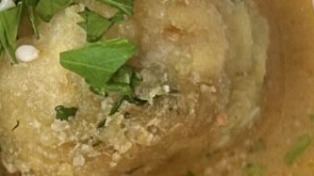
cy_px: 211
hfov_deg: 9.7
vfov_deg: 5.5
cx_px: -131
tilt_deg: -84.7
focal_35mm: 218
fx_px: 1814
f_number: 1.5
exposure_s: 1/60
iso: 160
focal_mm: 5.7
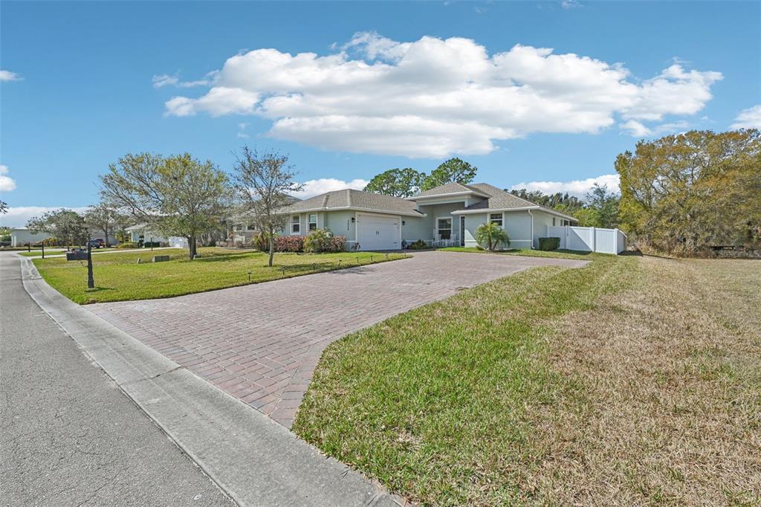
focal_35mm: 16
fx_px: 328
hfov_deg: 98.6
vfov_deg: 75.5
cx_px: 380
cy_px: 254
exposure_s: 1/8000
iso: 2000
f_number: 8
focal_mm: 15.5
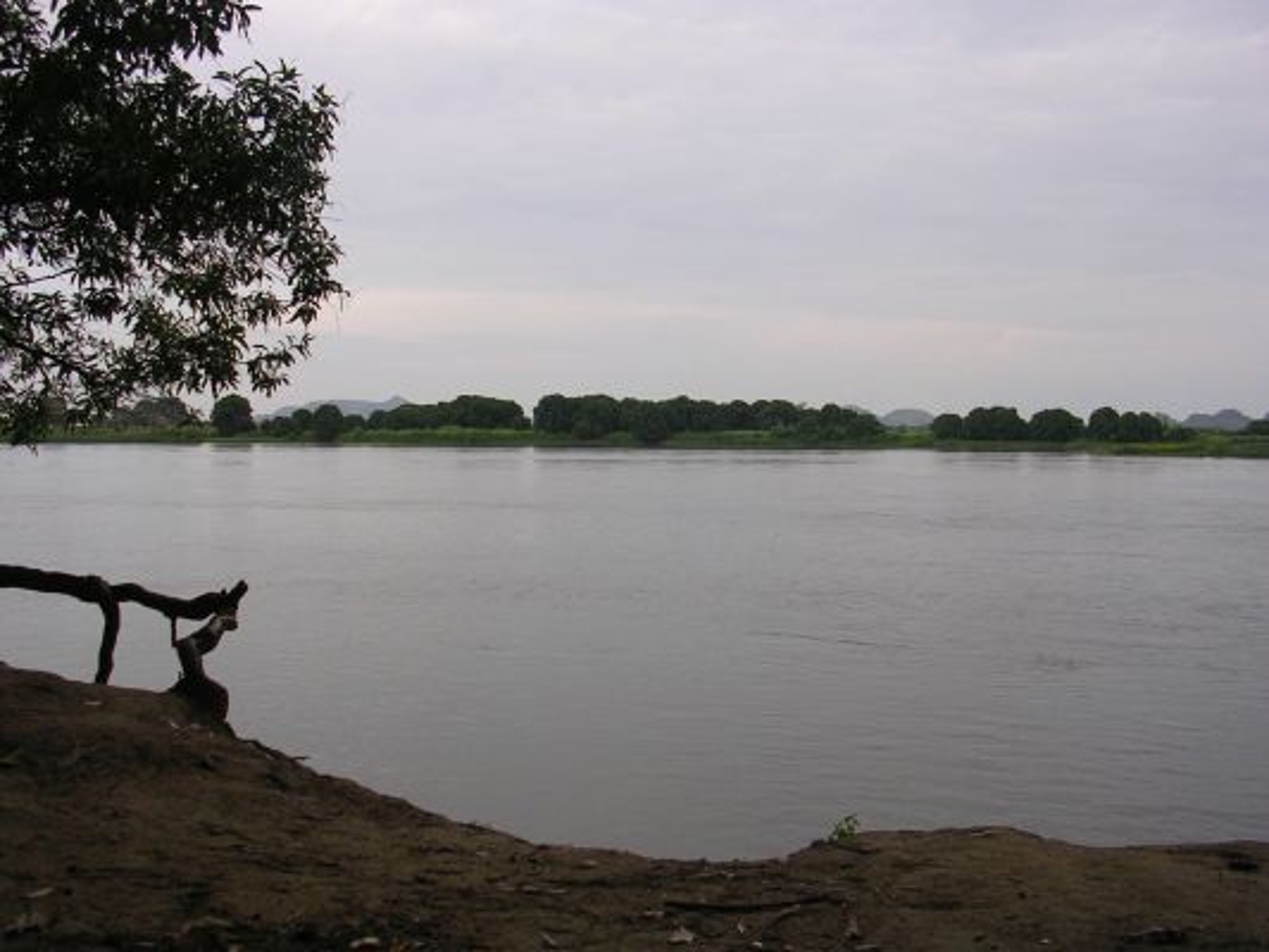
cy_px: 476
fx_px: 1393
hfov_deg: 49.0
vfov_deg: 37.7
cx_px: 634
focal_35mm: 38
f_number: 2.8
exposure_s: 1/294
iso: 50
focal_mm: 5.8
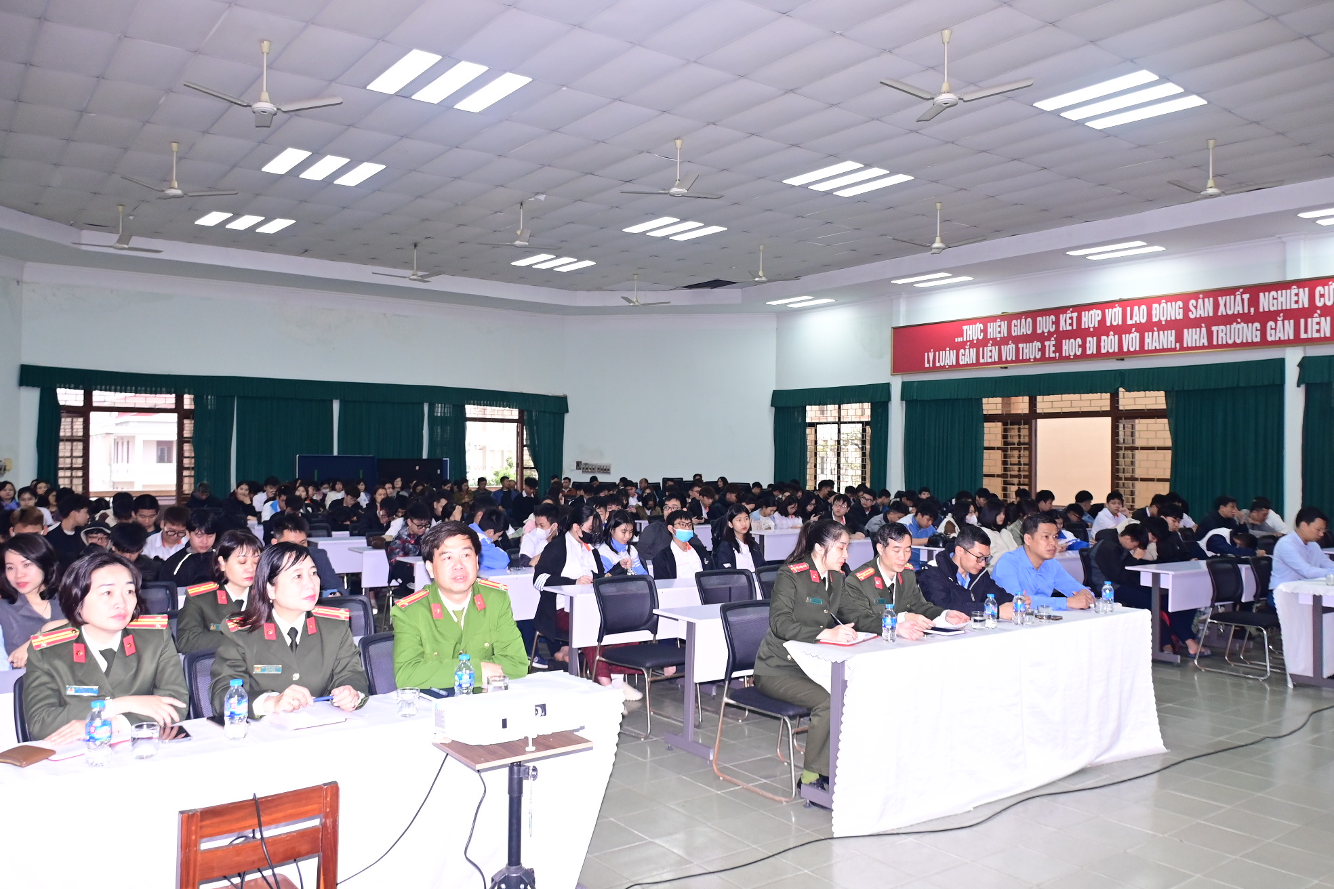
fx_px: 1000
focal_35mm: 27
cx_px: 667
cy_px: 444
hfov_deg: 67.4
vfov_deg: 47.9
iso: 1000
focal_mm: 18
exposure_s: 1/200
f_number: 3.5
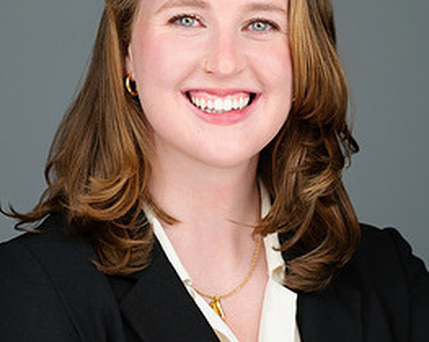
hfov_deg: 11.0
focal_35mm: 176
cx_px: 212
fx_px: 2233
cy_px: 133
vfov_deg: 8.8
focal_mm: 85
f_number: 4
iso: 320
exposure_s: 1/160
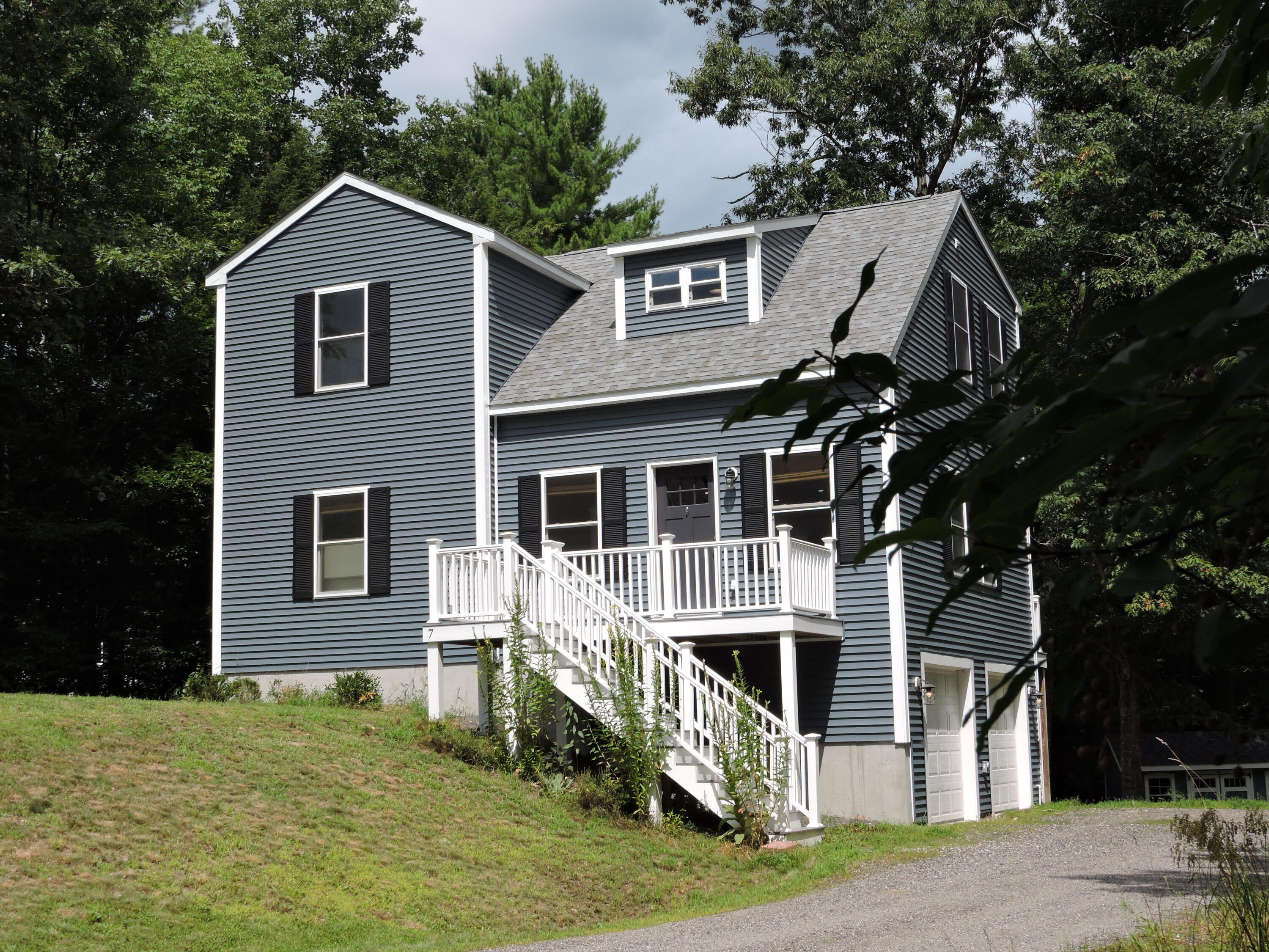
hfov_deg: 38.2
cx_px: 634
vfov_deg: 29.1
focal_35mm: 50
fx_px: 1833
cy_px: 476
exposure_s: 1/1000
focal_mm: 9
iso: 100
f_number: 4
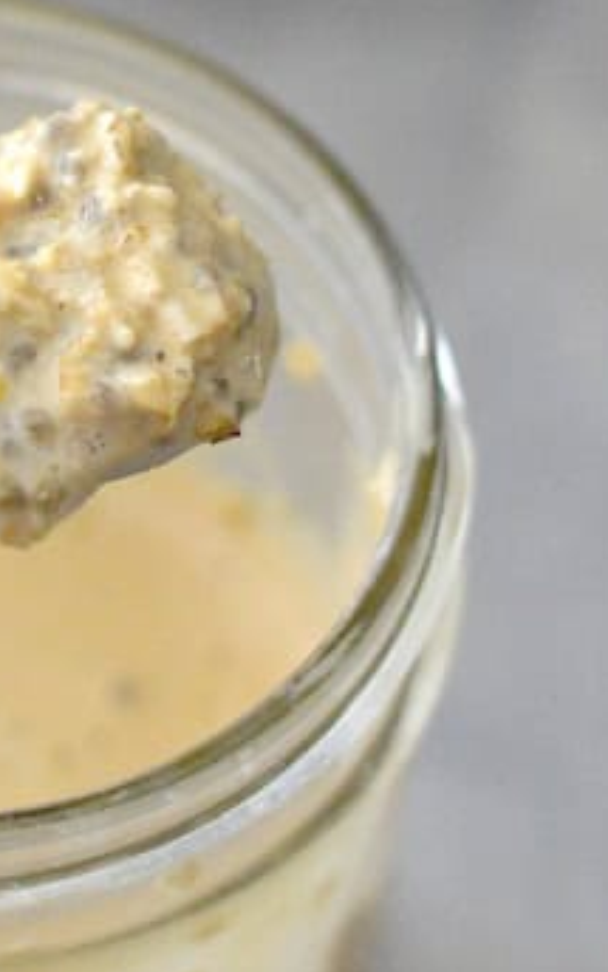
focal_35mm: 200
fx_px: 5302
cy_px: 229
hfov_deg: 6.5
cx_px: -178
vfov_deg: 10.5
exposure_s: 1/500
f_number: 2.8
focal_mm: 50
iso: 1250
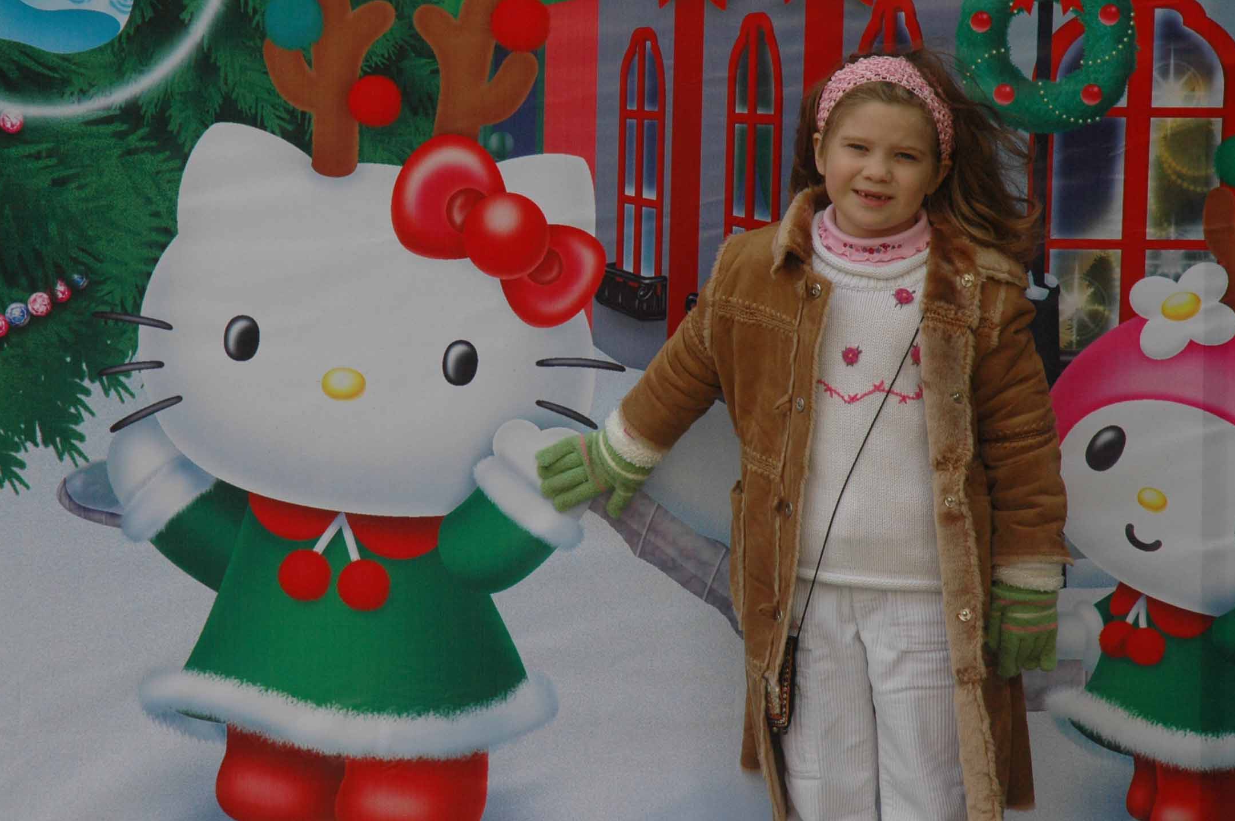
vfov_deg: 9.4
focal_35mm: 146
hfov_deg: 14.1
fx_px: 5004
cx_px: 617
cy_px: 333
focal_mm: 70
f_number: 8
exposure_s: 1/250
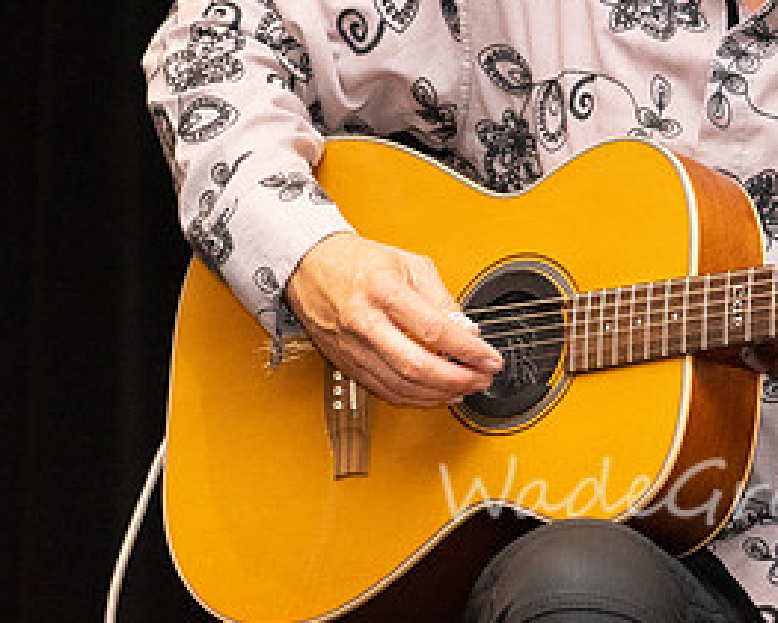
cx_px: 805
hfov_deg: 6.1
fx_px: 7282
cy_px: 108
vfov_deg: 4.9
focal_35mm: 316
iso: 6400
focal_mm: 152
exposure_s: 1/200
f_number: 6.3
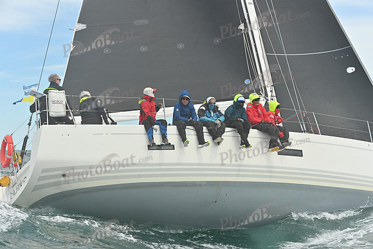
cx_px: 186
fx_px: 725
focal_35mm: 70
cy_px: 124
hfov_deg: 28.8
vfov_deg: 19.5
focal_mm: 70
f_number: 6.3
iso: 320
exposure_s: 1/1250
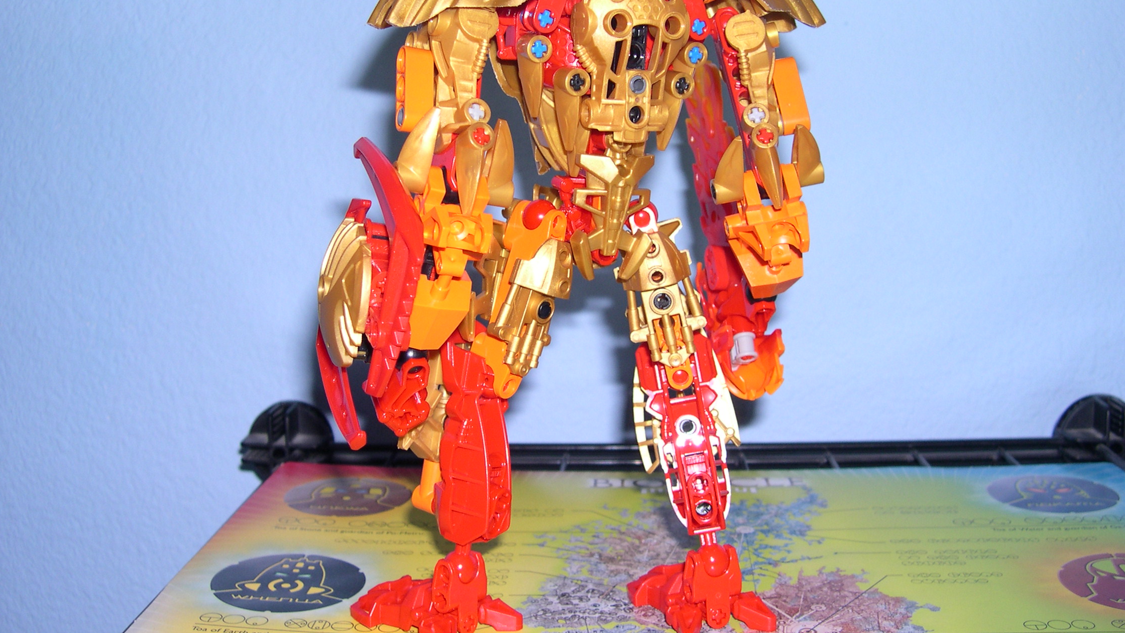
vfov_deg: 28.3
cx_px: 564
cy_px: 261
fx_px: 1253
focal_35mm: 42
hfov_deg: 48.4
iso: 100
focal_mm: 8
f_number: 2.8
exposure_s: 1/60
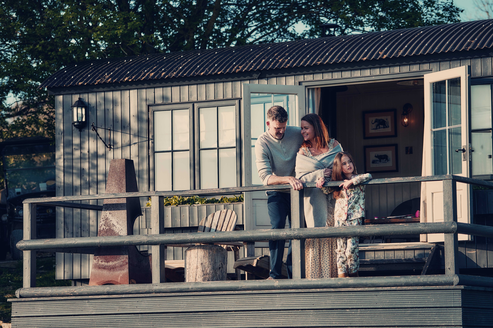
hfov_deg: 15.5
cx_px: 246
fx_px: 1808
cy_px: 164
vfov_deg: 10.4
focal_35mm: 132
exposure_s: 1/640
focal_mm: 132
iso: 200
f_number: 4
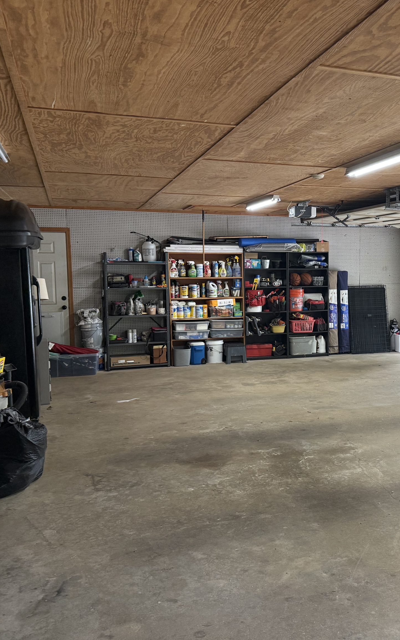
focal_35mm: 34
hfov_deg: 36.4
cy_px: 320
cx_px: 302
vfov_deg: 56.7
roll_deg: +0.4
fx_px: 593
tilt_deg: -4.2
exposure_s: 1/120
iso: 250
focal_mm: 6.76
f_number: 1.78
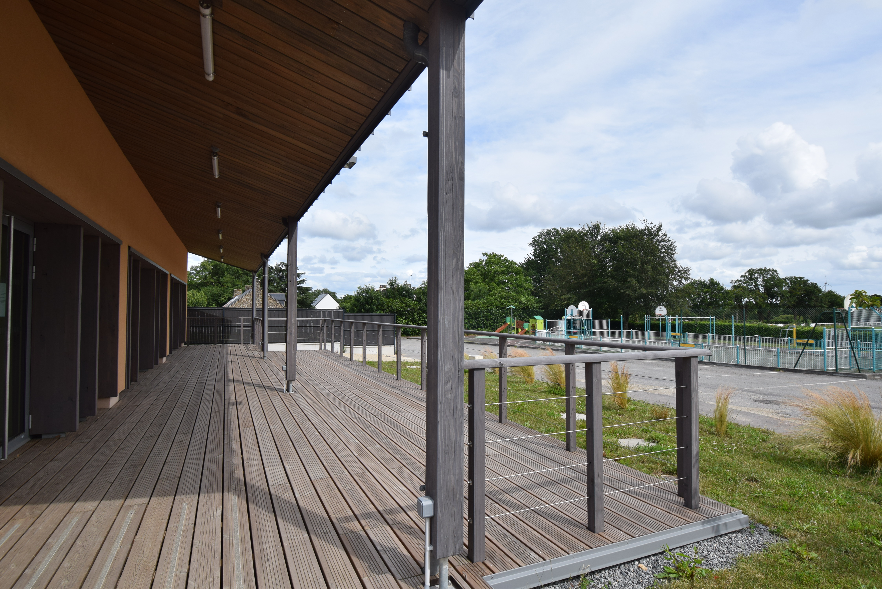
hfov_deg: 85.4
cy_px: 294
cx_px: 441
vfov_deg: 63.3
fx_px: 478
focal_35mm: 20
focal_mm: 13
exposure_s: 1/400
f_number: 10
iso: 200
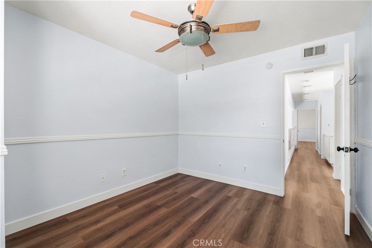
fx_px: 155
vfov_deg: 77.3
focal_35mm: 15
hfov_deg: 100.4
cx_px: 186
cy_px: 124
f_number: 7.1
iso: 100
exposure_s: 1/1.67
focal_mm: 10
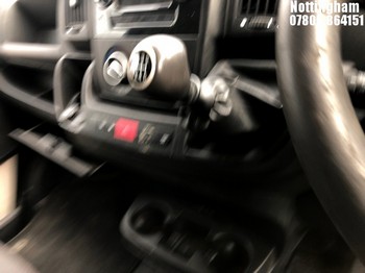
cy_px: 136
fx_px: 295
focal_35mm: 28
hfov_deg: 63.5
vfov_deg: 49.7
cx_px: 182
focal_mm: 4
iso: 32
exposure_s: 1/40
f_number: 1.8
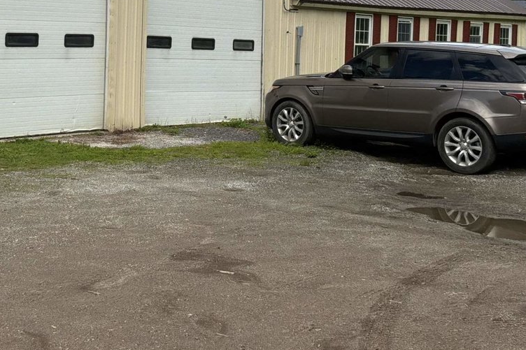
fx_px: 906
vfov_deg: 21.0
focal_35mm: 62
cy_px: -15
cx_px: 145
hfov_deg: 31.9
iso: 25
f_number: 1.8
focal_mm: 3
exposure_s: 1/2320
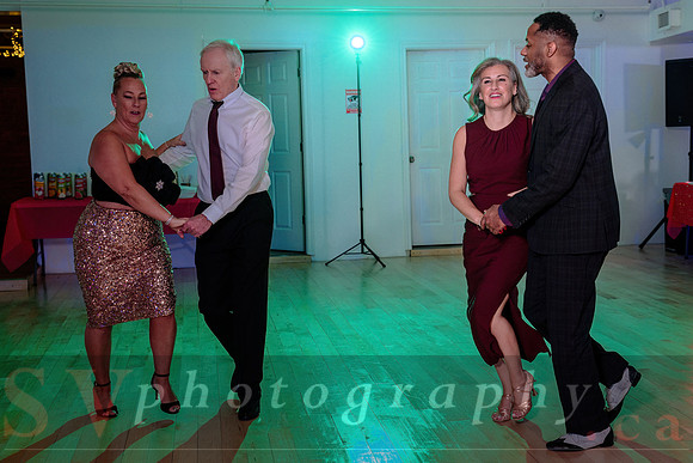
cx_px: 407
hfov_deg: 40.1
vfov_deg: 27.5
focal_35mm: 49
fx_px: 946
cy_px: 236
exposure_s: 1/200
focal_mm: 40
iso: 500
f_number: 2.8
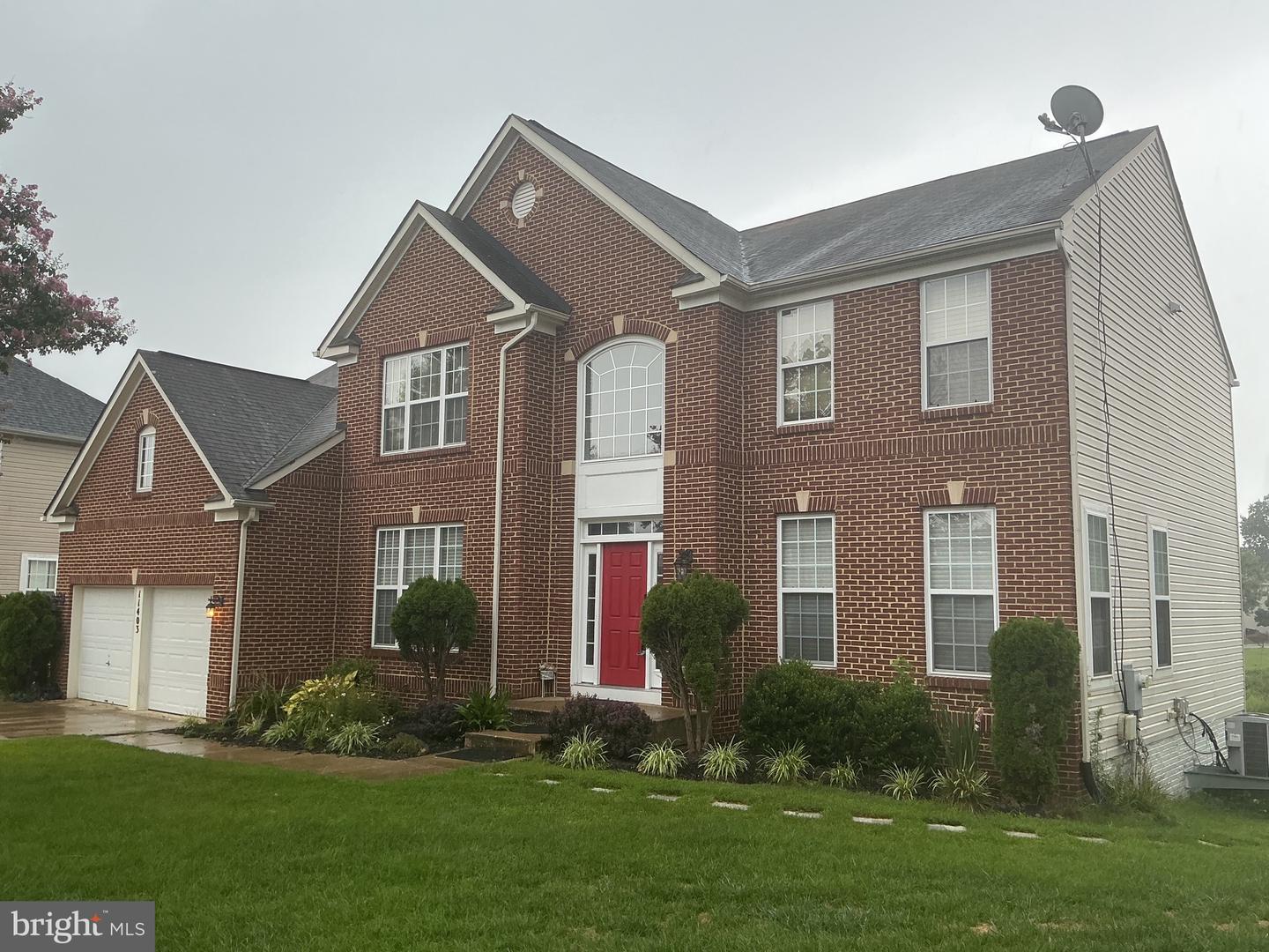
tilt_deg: +6.2
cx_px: 634
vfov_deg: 48.2
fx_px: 1063
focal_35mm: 29
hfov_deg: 61.7
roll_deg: -0.5
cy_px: 476
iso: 16
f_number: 1.8
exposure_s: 1/121
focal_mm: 3
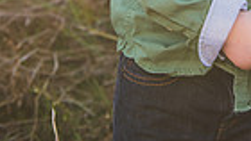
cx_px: 224
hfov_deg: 17.5
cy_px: -241
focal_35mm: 121
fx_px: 806
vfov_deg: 8.7
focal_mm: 36
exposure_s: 1/200
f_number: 4
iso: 200
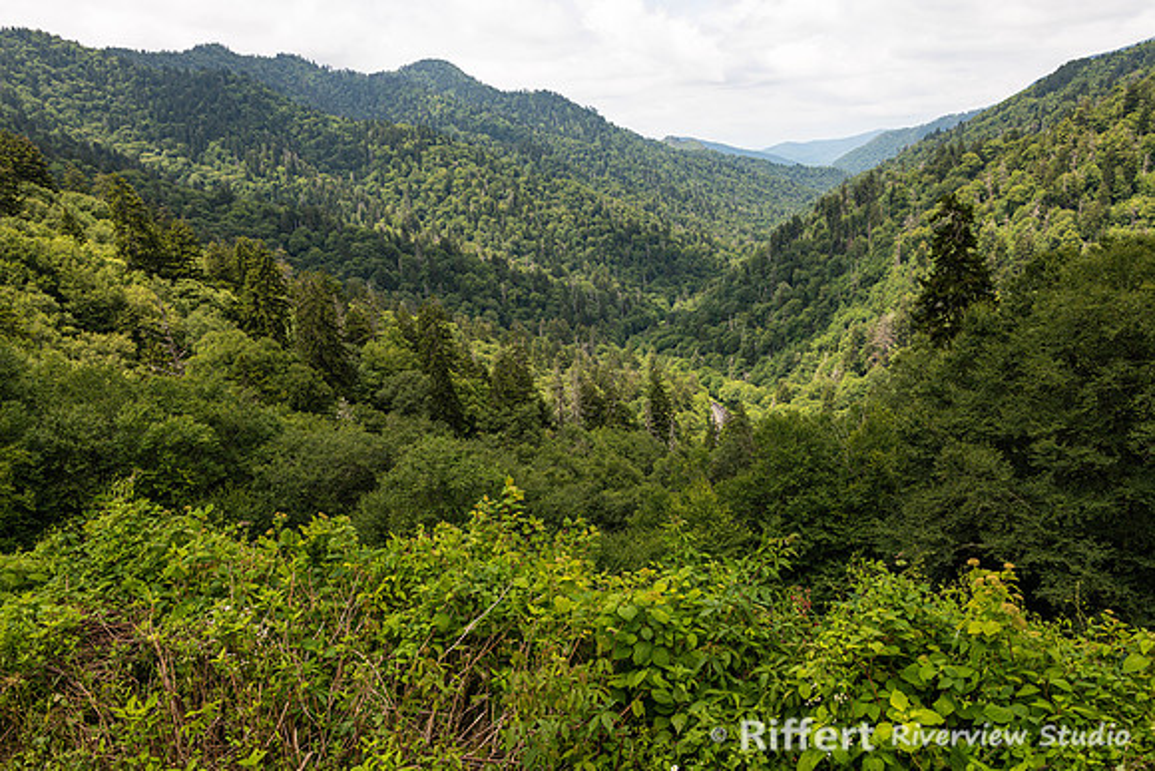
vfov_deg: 46.4
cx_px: 578
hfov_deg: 65.5
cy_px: 386
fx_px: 899
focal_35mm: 28
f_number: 8
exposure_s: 1/160
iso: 80
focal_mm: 28
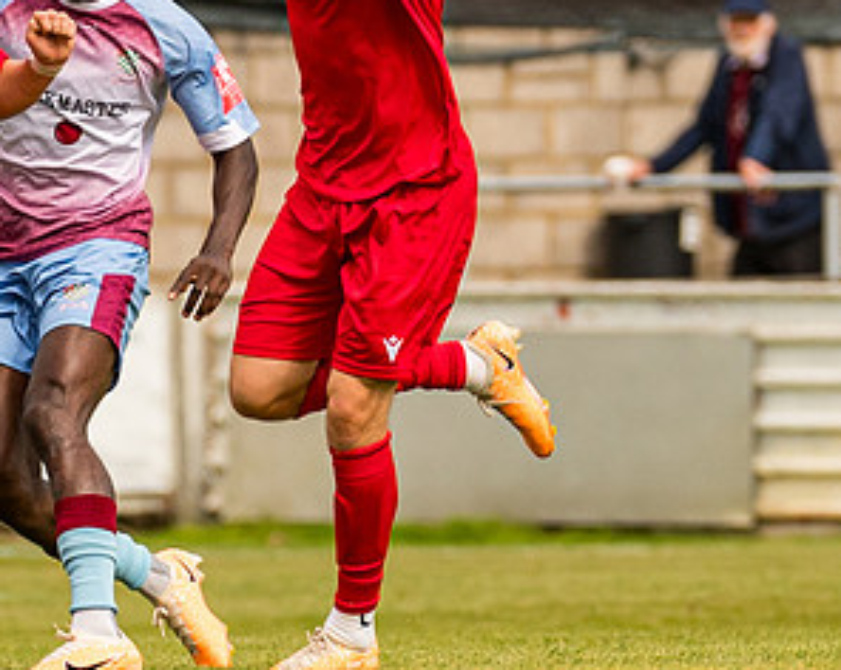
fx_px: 29779
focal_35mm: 1198
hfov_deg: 1.6
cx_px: -45
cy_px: 430
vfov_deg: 1.3
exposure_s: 1/3200
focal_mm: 240
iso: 640
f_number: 4
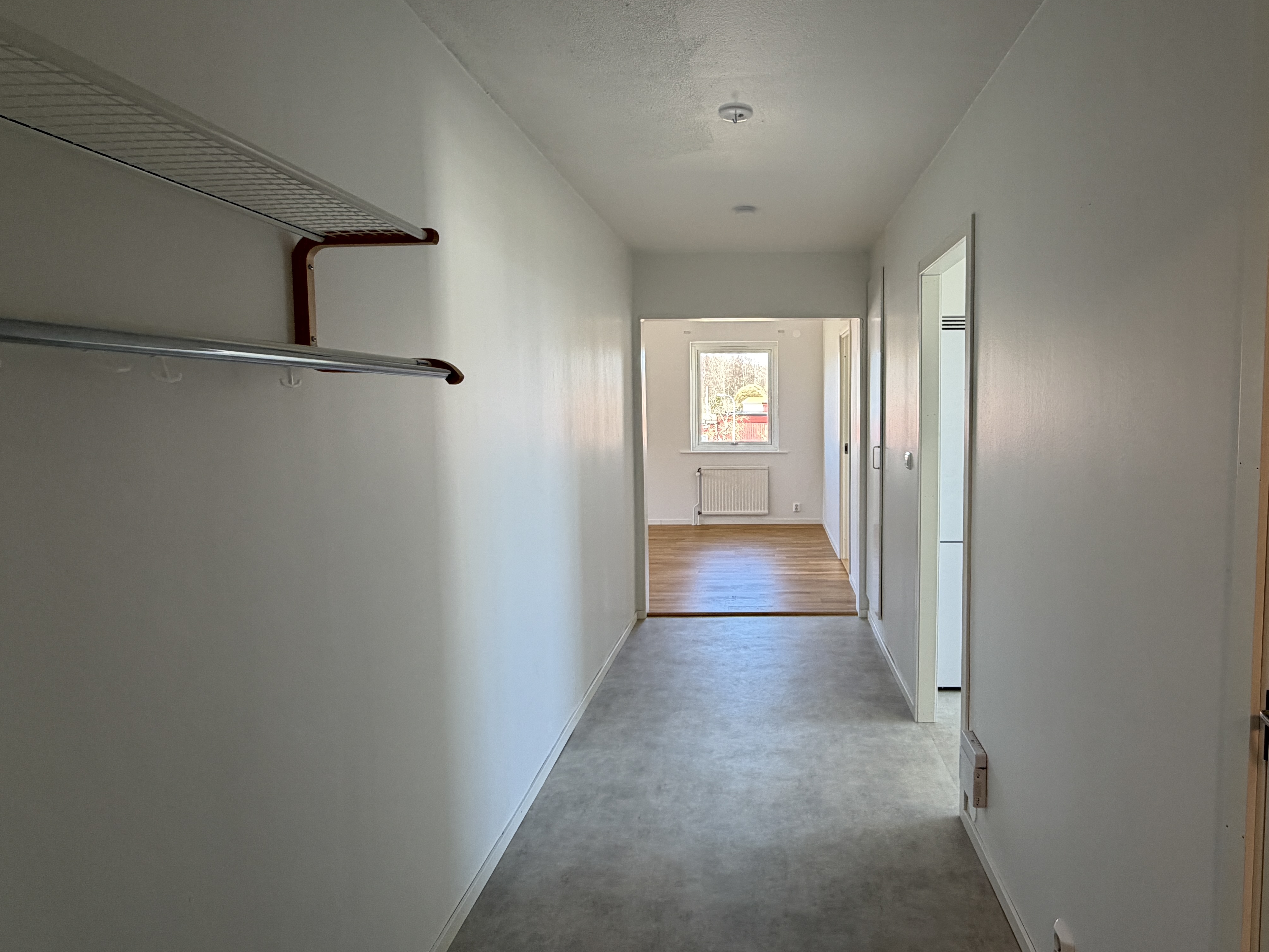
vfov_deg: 65.9
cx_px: 763
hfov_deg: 80.7
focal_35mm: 20
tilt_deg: -3.9
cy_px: 448
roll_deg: +0.5
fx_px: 733
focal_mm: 2.22
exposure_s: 1/121
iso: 200
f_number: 2.2
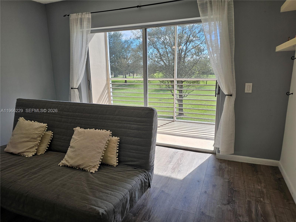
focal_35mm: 23
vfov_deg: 58.9
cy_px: 111
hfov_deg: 73.9
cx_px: 148
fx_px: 197
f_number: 1.7
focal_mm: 6.3
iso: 32
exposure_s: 1/180
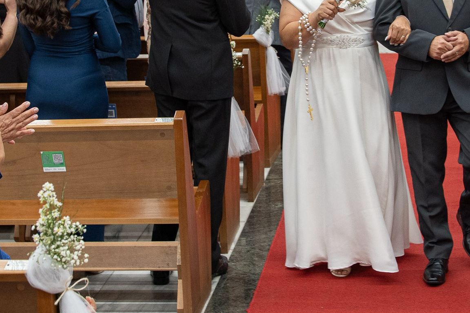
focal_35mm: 90
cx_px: 274
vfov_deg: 15.1
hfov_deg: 22.6
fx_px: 1175
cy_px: 60
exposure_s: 1/160
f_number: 2.8
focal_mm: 27
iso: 800
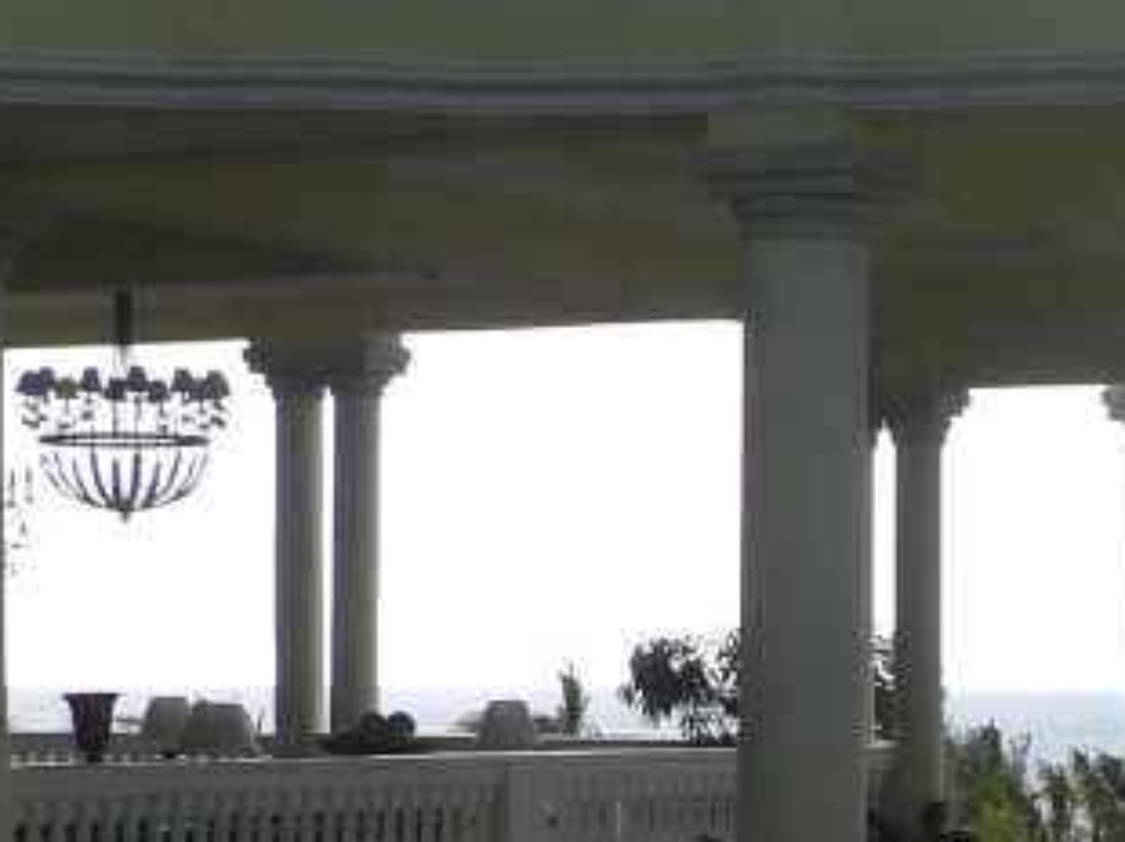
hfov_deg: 16.4
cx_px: 1506
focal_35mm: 113
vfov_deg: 12.8
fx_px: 3670
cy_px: 1002
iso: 64
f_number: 4
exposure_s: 1/250
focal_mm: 6
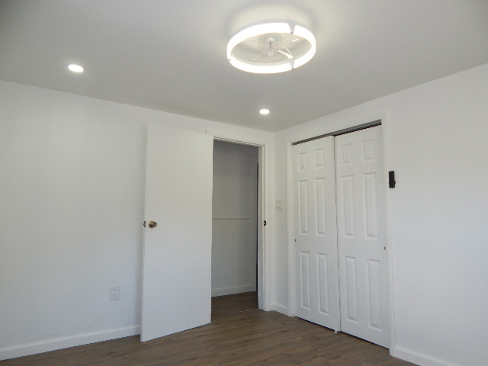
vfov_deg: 61.1
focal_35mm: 22
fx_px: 310
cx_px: 244
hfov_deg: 76.4
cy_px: 183
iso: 125
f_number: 3
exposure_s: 1/60
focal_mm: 4
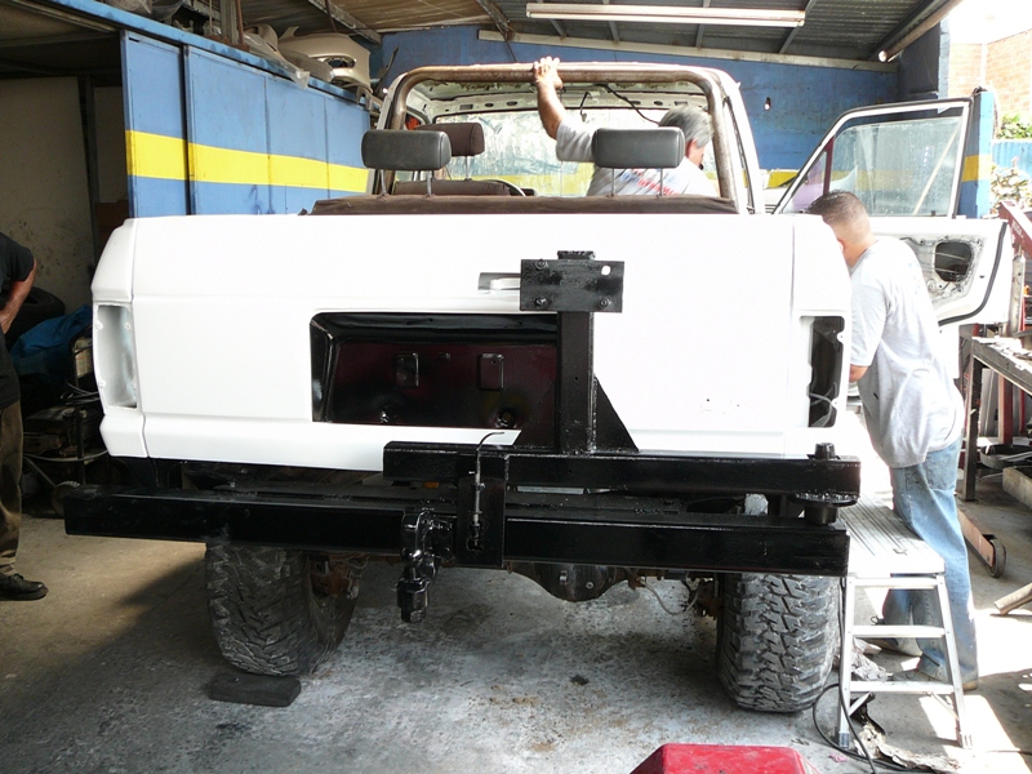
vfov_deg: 40.7
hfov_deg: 52.6
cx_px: 516
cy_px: 387
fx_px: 1043
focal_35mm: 35
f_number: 2.8
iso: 80
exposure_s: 1/30
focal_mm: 5.2
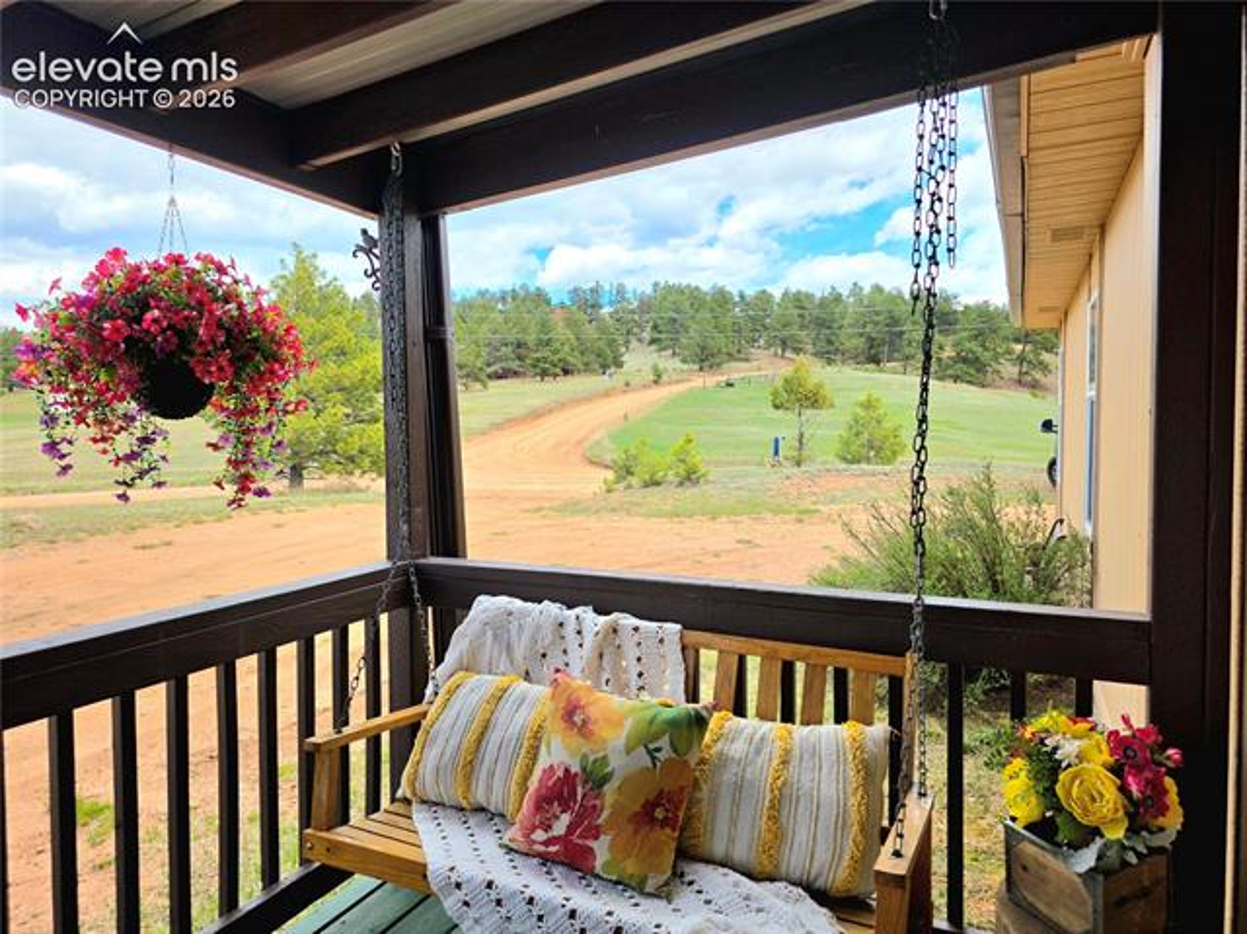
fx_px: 828
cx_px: 624
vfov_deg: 58.8
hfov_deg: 74.0
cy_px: 467
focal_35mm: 23
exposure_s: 1/5000
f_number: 1.7
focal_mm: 6.3
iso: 80
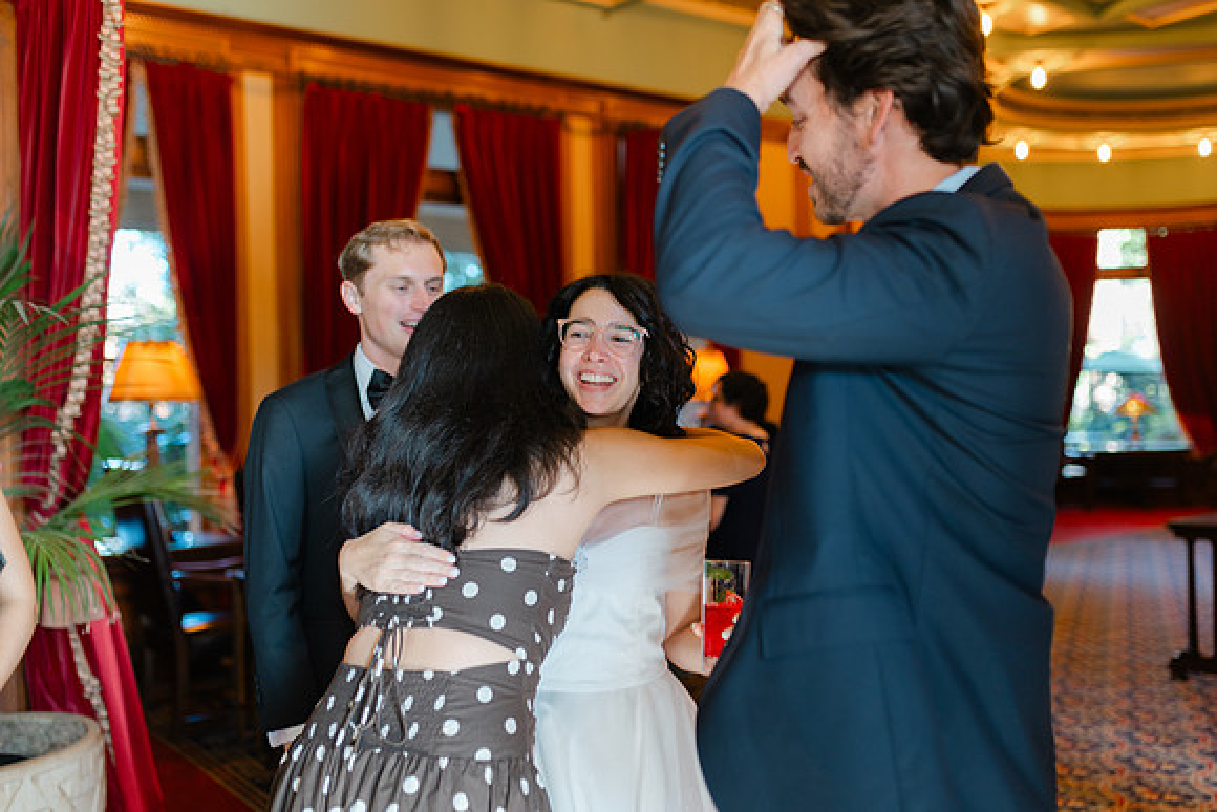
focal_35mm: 36
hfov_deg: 53.1
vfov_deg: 36.9
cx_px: 608
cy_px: 406
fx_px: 1217
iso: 250
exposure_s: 1/125
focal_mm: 35
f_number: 2
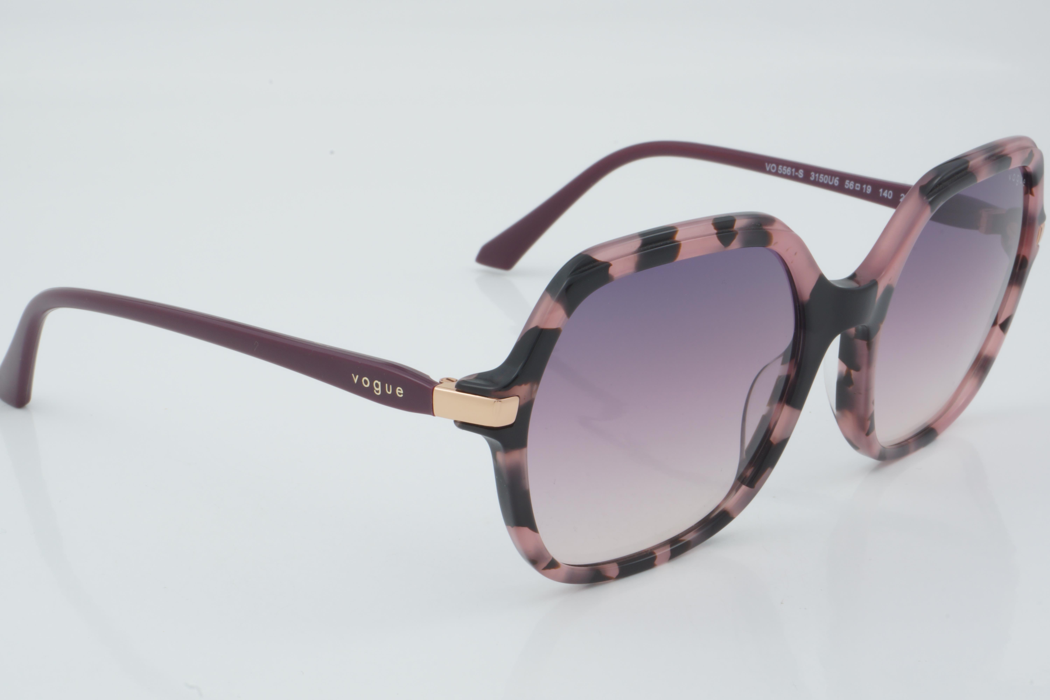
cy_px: 350
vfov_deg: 18.2
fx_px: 2187
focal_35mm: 75
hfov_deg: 27.0
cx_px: 525
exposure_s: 1/3
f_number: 32
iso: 100
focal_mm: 50
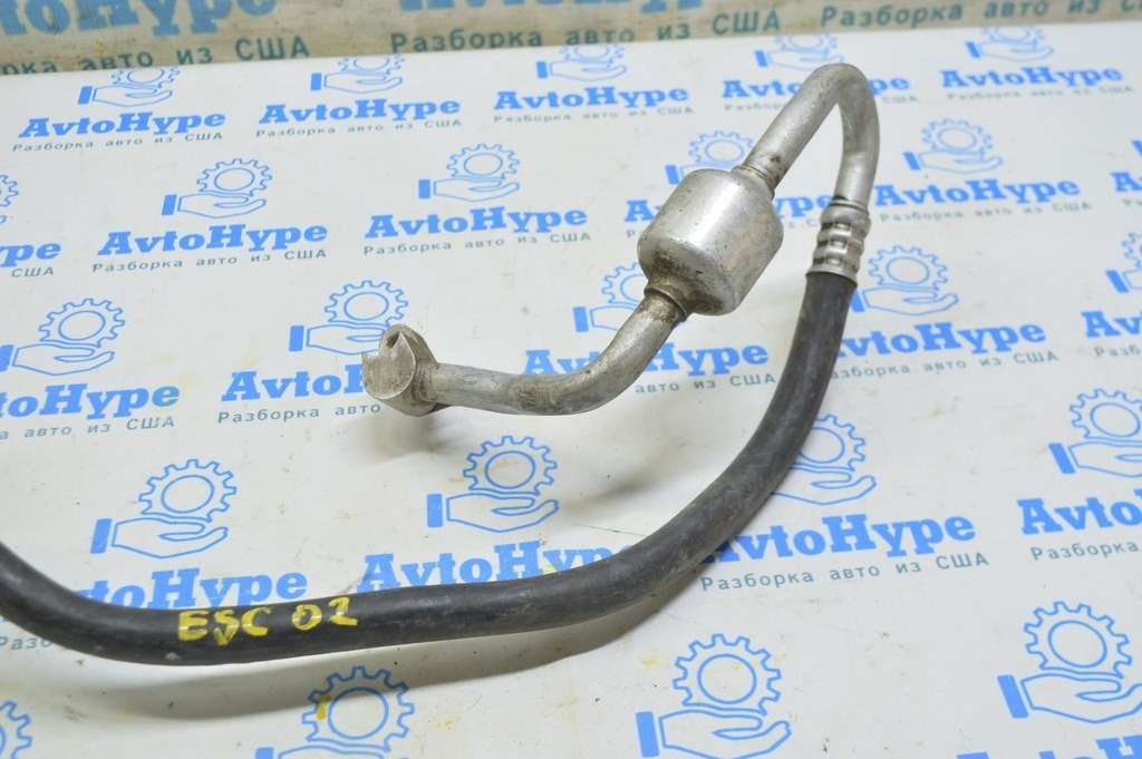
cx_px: 571
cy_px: 380
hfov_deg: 48.0
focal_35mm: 40
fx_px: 1284
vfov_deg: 33.0
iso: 400
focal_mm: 27
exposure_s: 1/20
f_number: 5.6
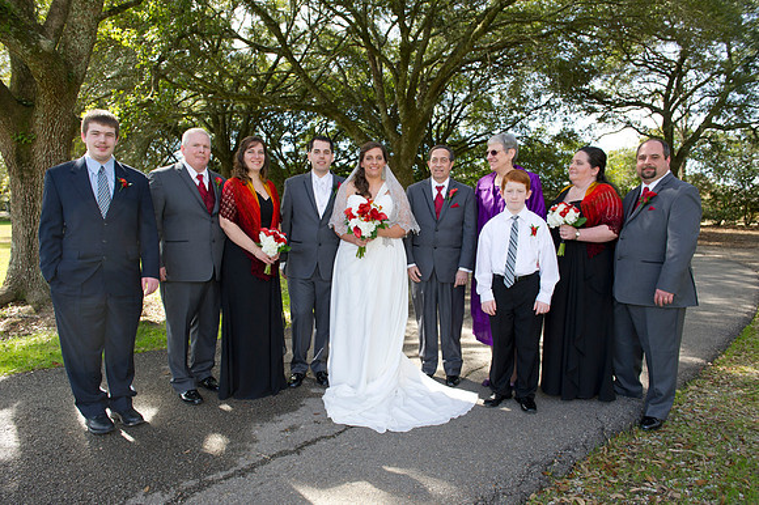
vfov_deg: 49.5
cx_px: 380
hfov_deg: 69.4
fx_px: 548
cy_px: 252
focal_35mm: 26
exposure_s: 1/200
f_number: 5.6
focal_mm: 26
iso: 320
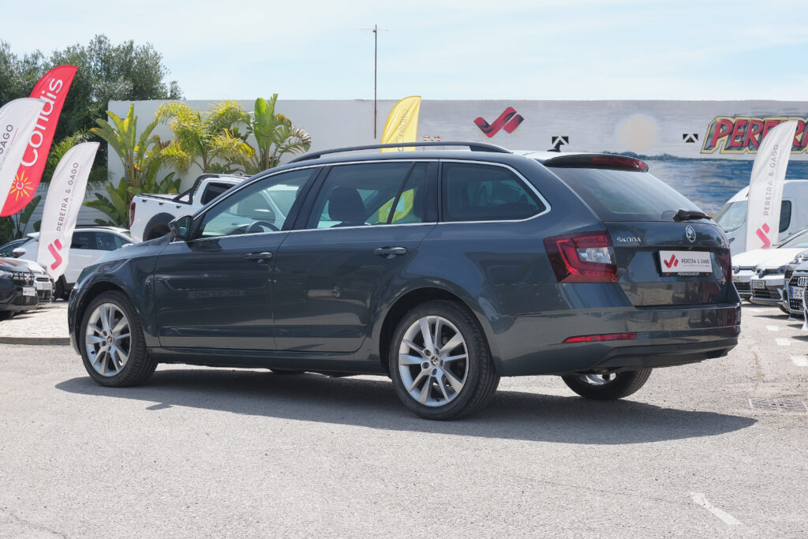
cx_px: 404
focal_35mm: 61
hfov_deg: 32.9
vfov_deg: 22.3
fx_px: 1369
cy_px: 270
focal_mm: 40.8
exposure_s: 1/200
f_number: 9
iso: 160
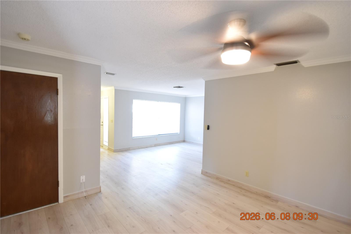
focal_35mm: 16
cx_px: 176
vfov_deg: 72.0
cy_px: 117
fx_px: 161
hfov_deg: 95.0
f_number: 3.5
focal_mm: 11
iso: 800
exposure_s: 1/20
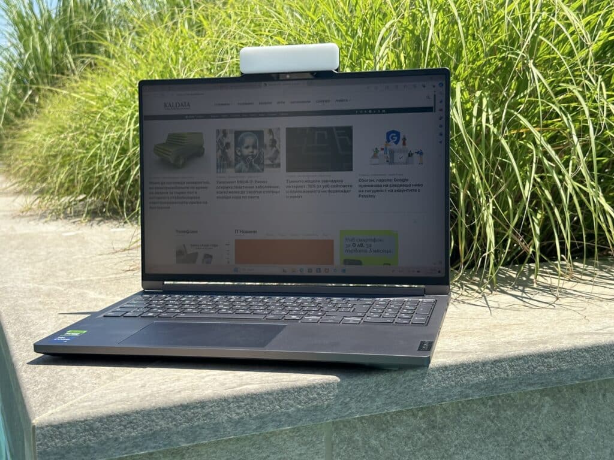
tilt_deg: -5.5
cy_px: 230
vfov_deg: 30.3
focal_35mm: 48
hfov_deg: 39.7
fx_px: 851
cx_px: 307
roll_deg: +1.1
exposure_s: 1/2114
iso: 64
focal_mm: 6.86
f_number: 1.78
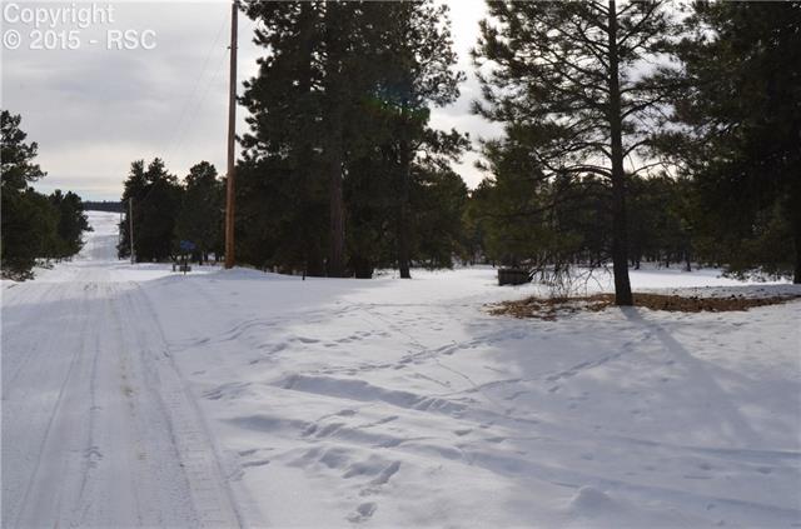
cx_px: 400
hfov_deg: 46.5
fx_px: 932
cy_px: 264
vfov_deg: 31.7
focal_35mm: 42
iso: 400
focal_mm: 28
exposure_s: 1/250
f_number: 18
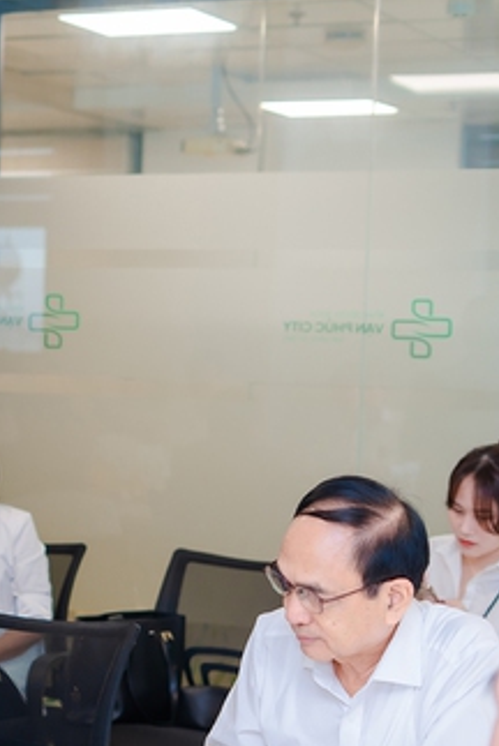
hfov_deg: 13.2
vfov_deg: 20.6
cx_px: -222
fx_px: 2054
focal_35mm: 99
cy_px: 447
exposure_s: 1/125
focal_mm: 50
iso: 320
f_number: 2.8
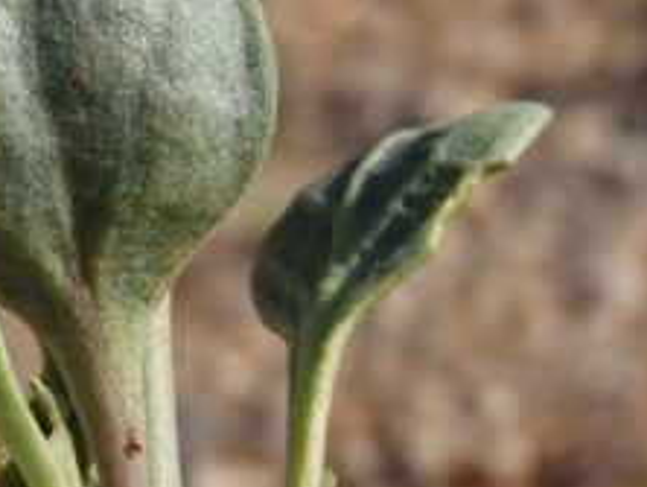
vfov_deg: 11.6
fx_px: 2395
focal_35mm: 128
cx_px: 52
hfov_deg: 15.2
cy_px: 114
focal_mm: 6.64
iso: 100
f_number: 4.7
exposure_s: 1/800
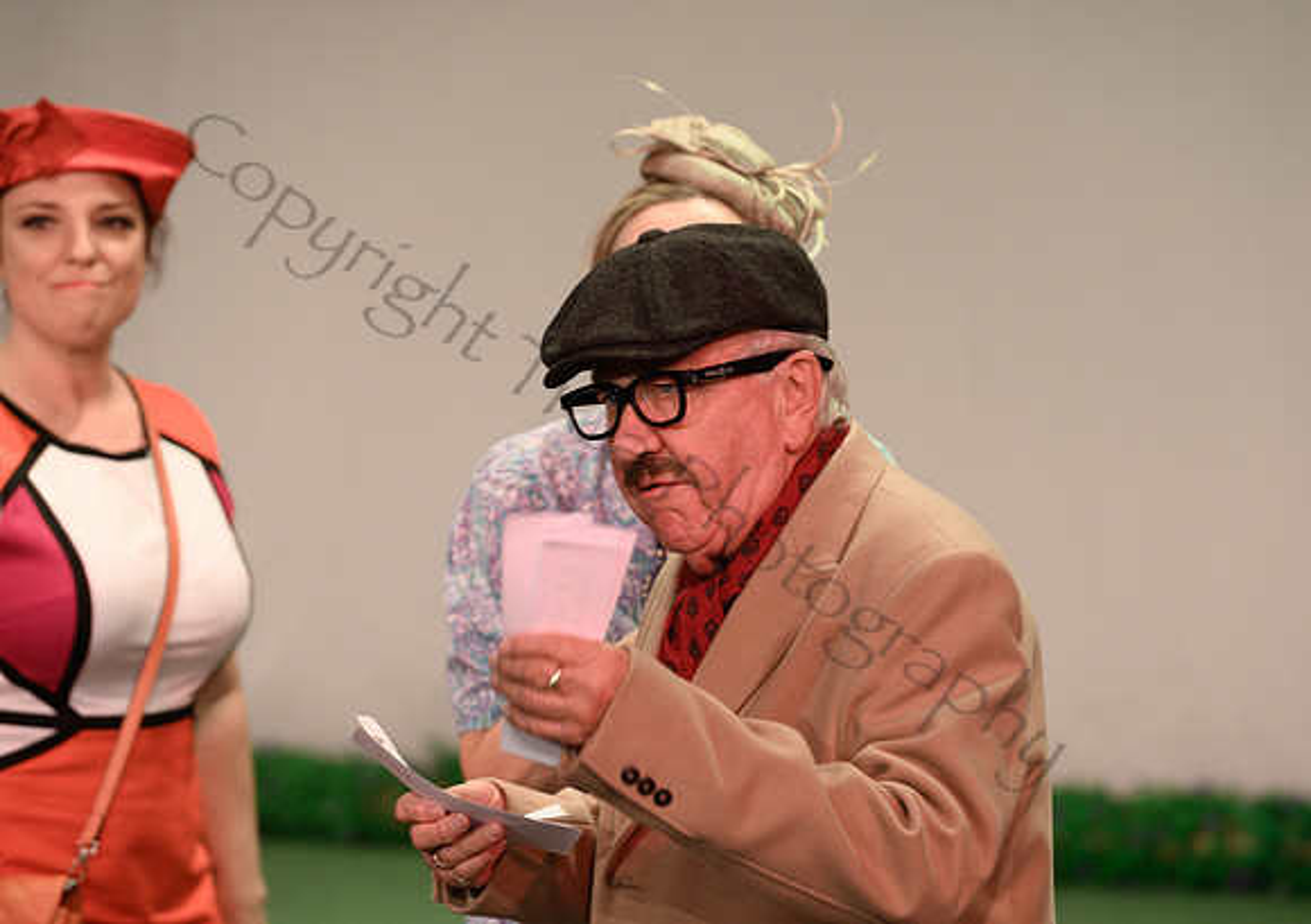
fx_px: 7074
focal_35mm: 191
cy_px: 499
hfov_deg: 10.6
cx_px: 749
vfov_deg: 7.5
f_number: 3.5
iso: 800
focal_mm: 170
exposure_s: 1/80
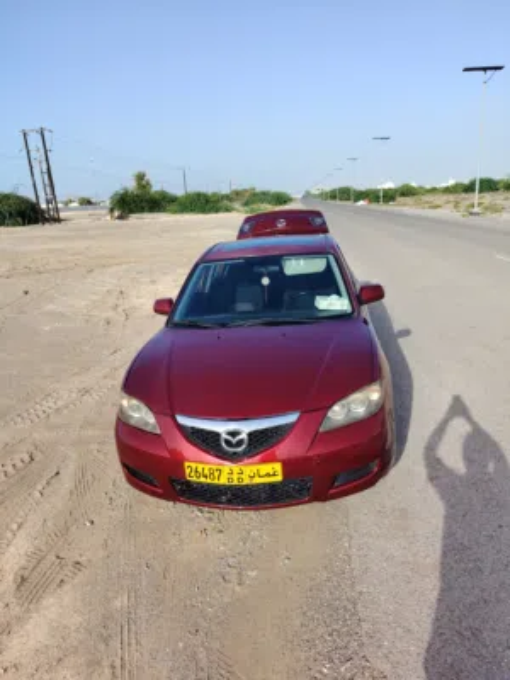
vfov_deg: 71.6
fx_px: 471
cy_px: 340
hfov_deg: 56.8
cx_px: 255
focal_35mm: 24
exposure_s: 1/597
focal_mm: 5.25
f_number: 1.75
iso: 100
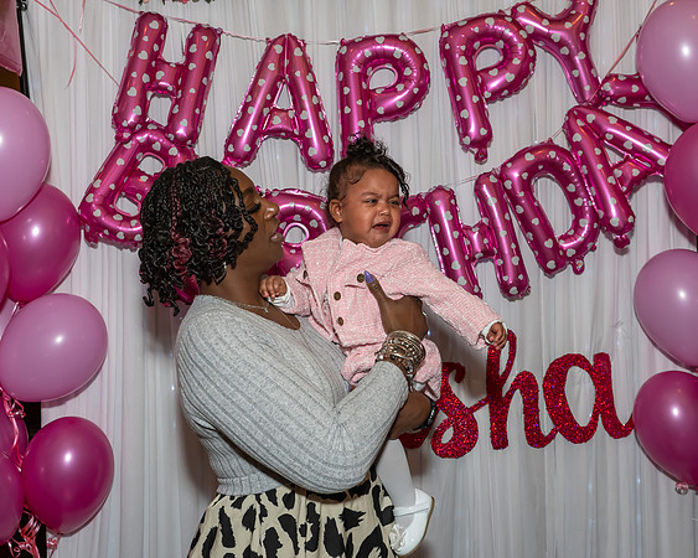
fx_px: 859
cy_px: 272
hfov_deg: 44.2
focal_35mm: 42
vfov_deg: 36.0
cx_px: 332
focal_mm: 24
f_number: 7.1
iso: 640
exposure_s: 1/250
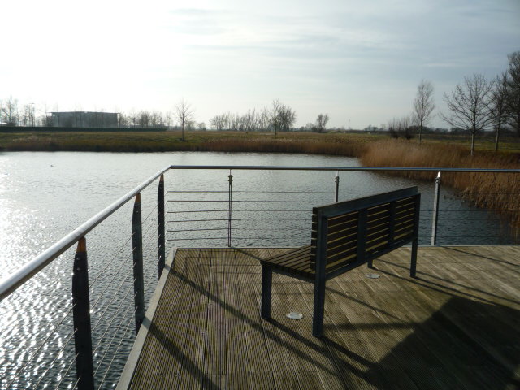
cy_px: 195
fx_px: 451
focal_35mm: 30
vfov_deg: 46.8
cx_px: 260
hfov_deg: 60.0
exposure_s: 1/500
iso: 100
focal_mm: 5.2
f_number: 5.6
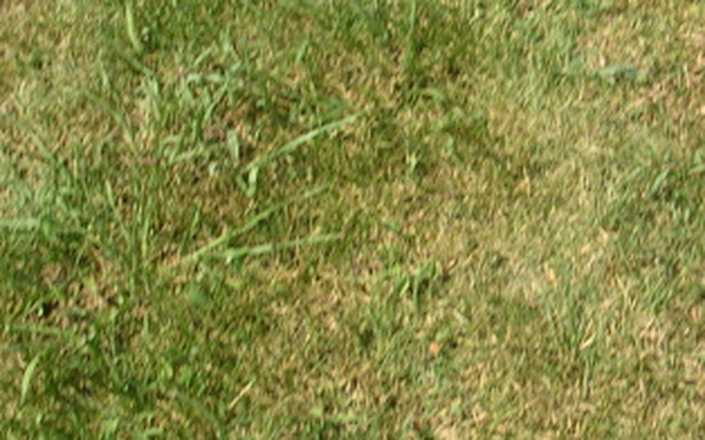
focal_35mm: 82
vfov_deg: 15.9
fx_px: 1575
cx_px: 546
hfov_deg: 24.9
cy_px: 191
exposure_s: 1/194
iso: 50
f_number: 5.6
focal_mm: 5.8
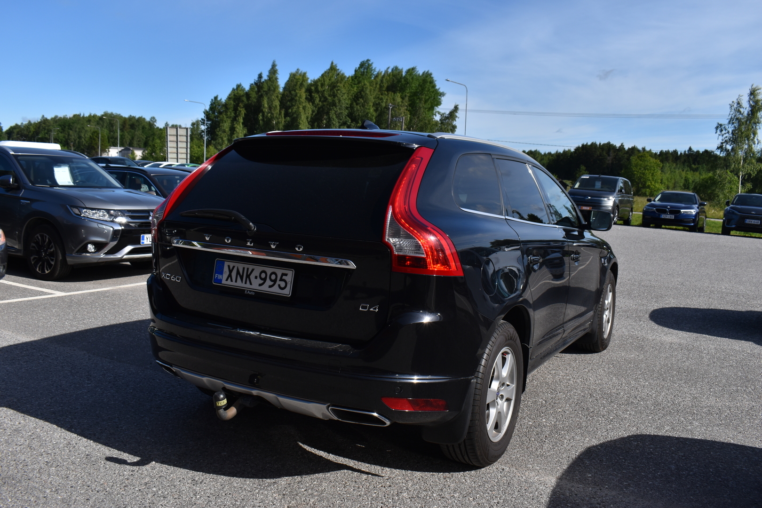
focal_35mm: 32
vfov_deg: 41.7
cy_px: 254
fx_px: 667
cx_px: 381
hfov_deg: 59.5
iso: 200
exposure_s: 1/1000
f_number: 9.5
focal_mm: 21
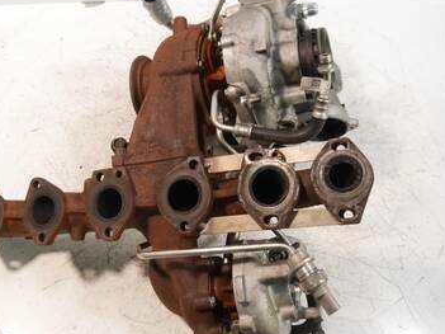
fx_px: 527
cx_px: 176
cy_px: 149
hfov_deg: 45.5
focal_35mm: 41
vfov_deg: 35.1
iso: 800
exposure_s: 1/60
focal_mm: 15
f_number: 3.5
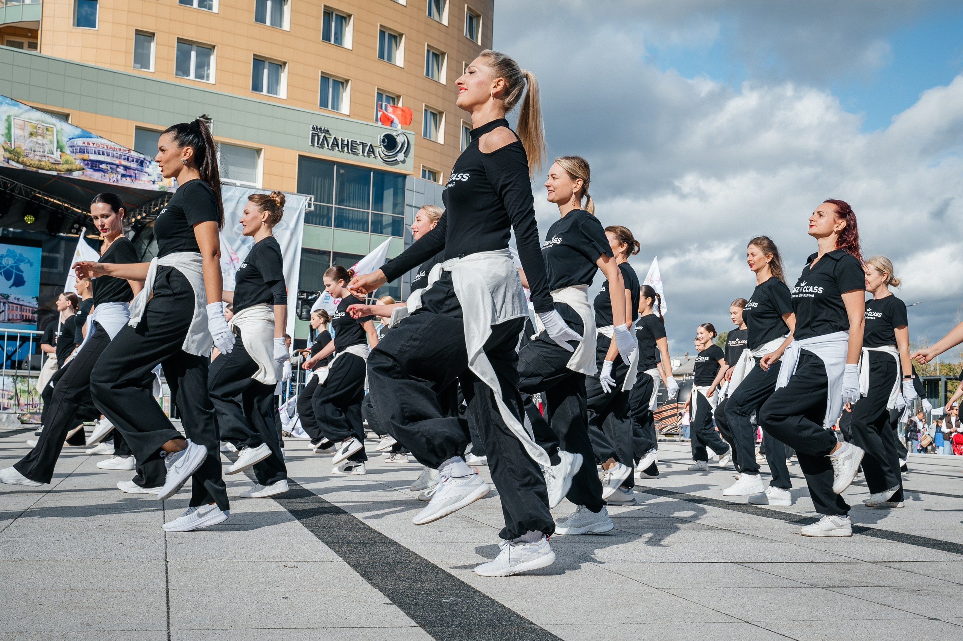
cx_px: 521
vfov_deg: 31.7
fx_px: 1128
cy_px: 356
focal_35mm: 42
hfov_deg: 46.2
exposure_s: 1/400
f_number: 8
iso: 100
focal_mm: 38
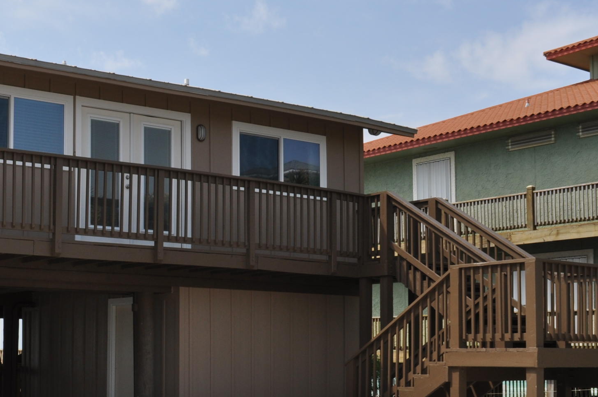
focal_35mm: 62
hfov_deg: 30.8
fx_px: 1029
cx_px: 44
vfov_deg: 21.6
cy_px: 316
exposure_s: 1/200
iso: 200
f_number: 13
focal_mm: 20
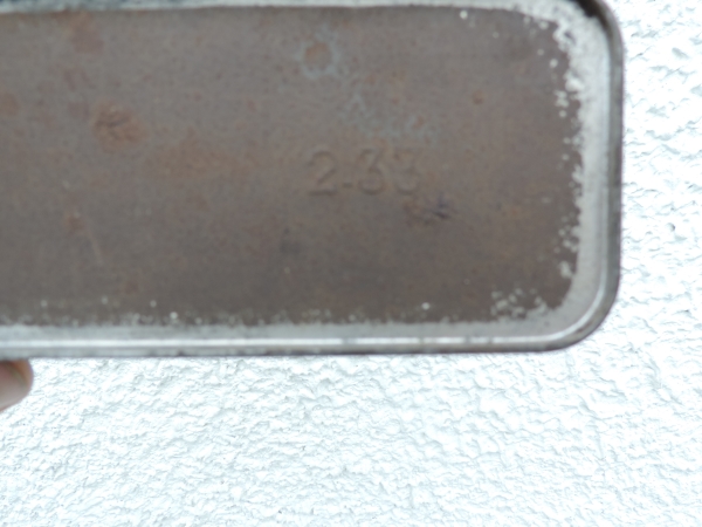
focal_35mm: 28
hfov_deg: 63.4
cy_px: 264
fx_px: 568
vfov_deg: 49.7
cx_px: 351
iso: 80
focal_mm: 4.9
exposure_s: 1/40
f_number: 3.1
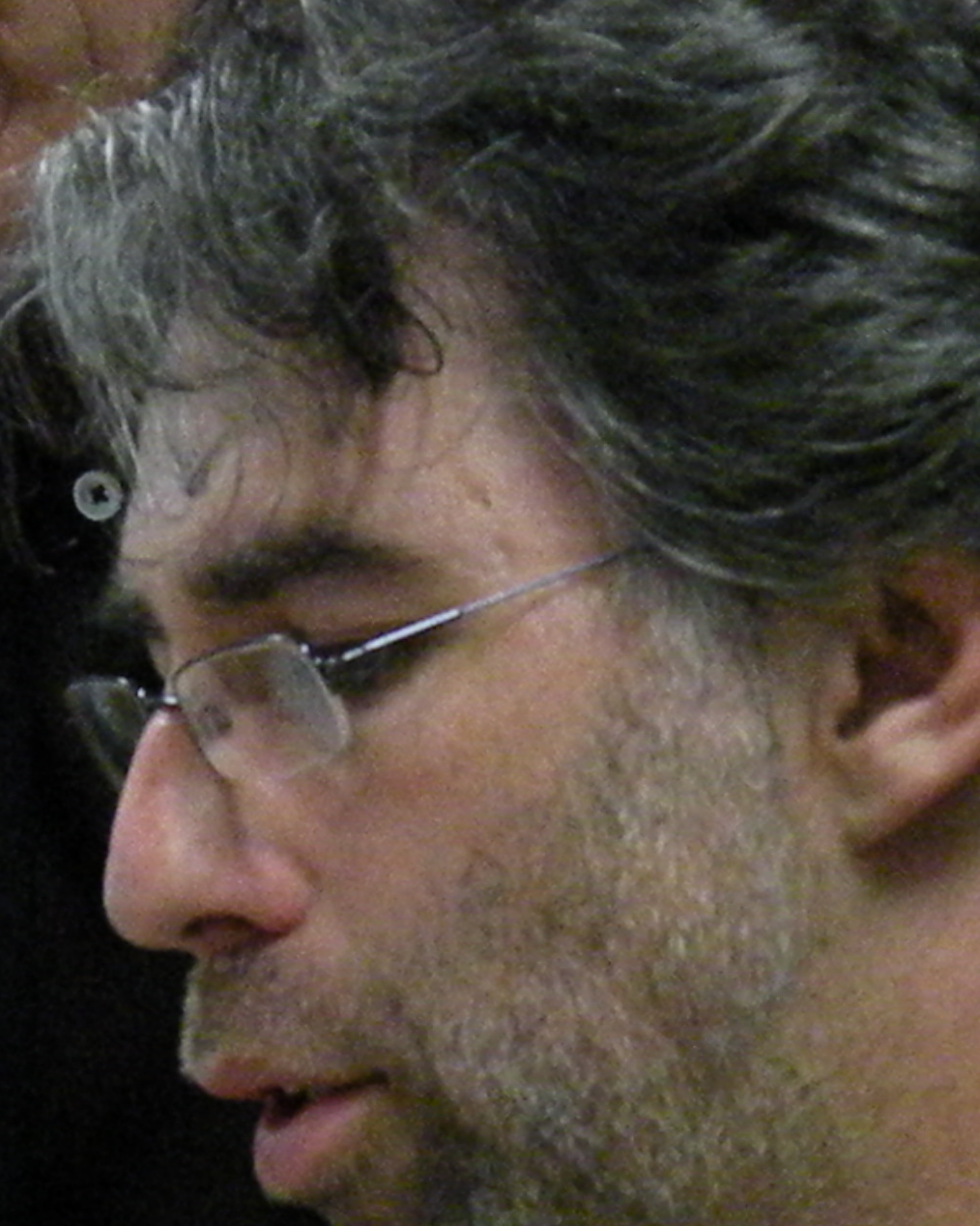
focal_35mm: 268
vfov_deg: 7.2
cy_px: 669
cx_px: 428
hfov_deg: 5.8
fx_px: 9719
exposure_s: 1/79.3
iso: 3200
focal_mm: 30.1
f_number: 4.5
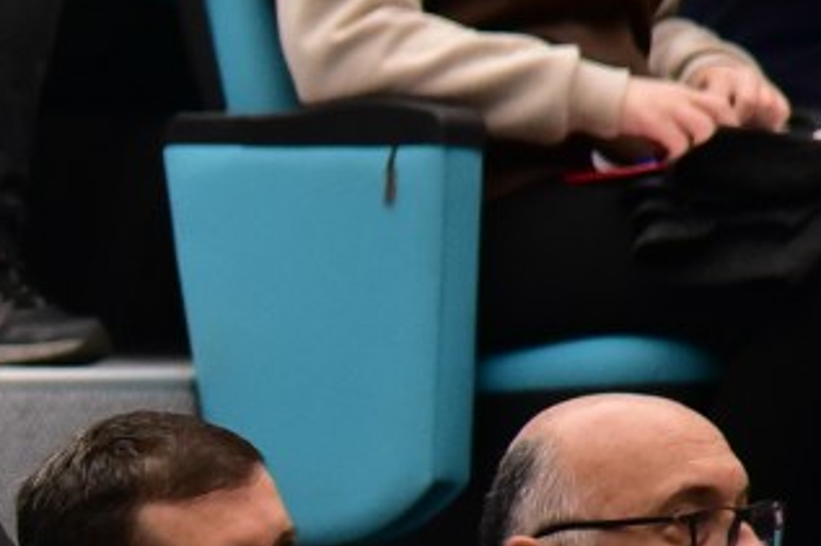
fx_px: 13812
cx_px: -948
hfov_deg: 3.4
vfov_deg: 2.3
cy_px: 710
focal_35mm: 606
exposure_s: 1/160
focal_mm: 120
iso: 3200
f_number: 4
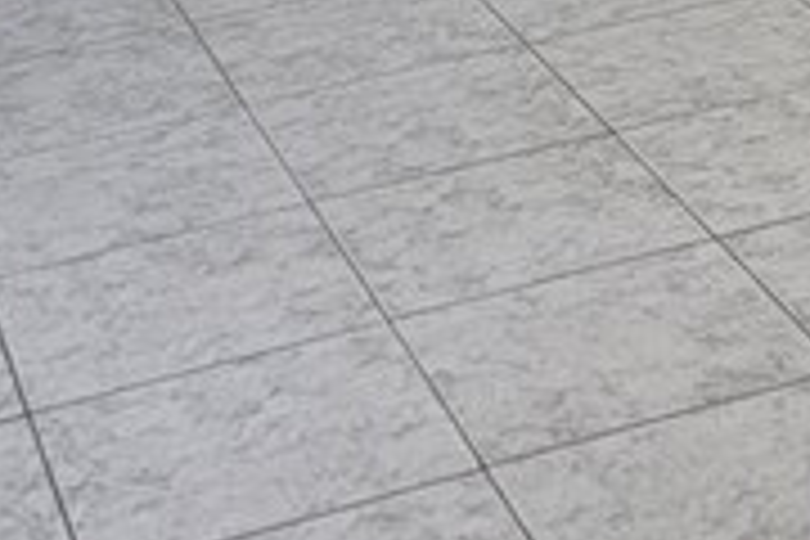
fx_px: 3195
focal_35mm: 142
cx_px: 958
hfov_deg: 14.0
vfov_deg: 9.2
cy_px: -468
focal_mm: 6.7
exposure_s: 1/120
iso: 160
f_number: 1.8
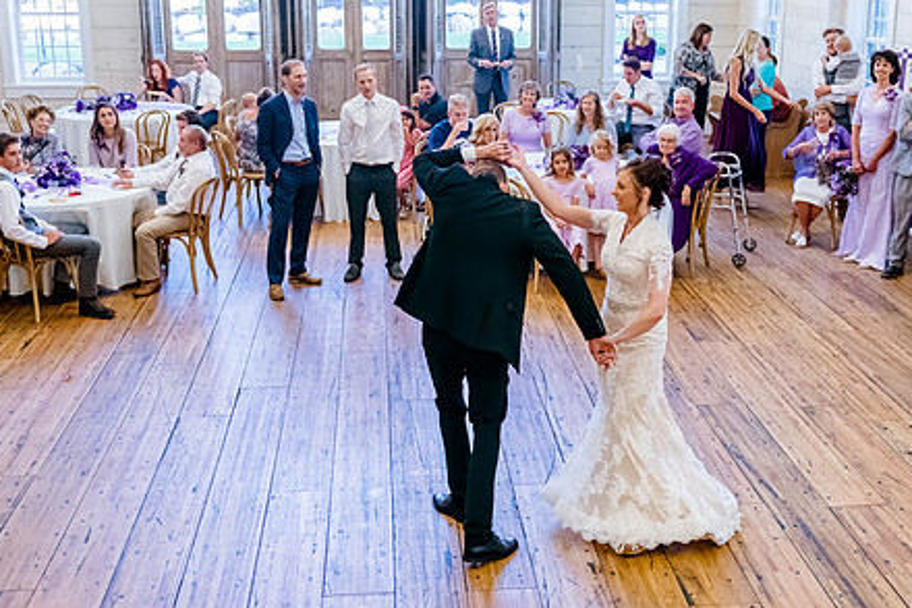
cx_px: 504
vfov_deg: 28.6
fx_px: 1190
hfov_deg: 41.9
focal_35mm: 47
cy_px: 265
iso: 3200
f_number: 3.2
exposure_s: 1/640
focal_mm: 35
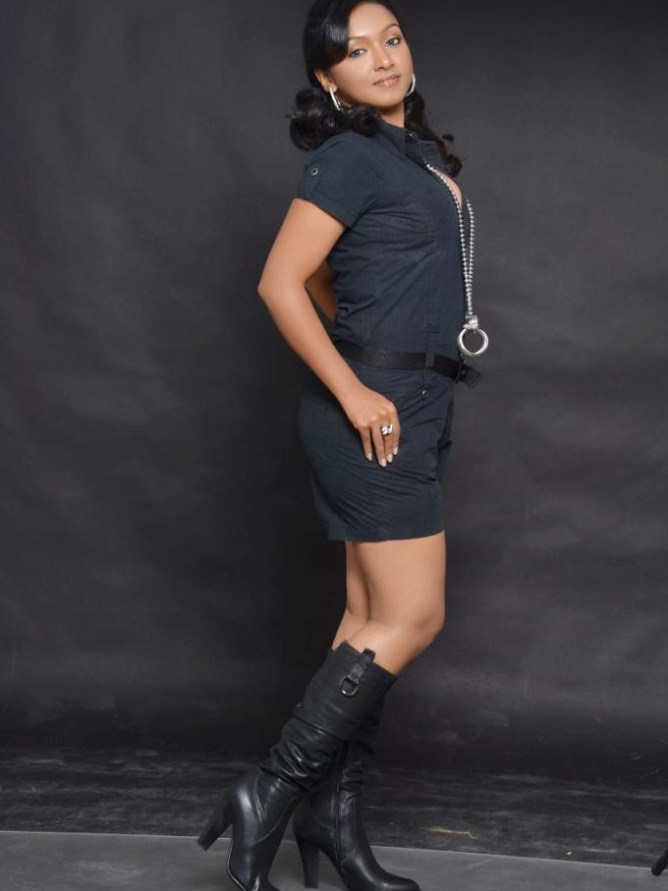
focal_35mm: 101
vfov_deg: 19.4
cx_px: 334
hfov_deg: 14.6
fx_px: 2599
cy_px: 390
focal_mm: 62
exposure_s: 1/125
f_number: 9
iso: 100
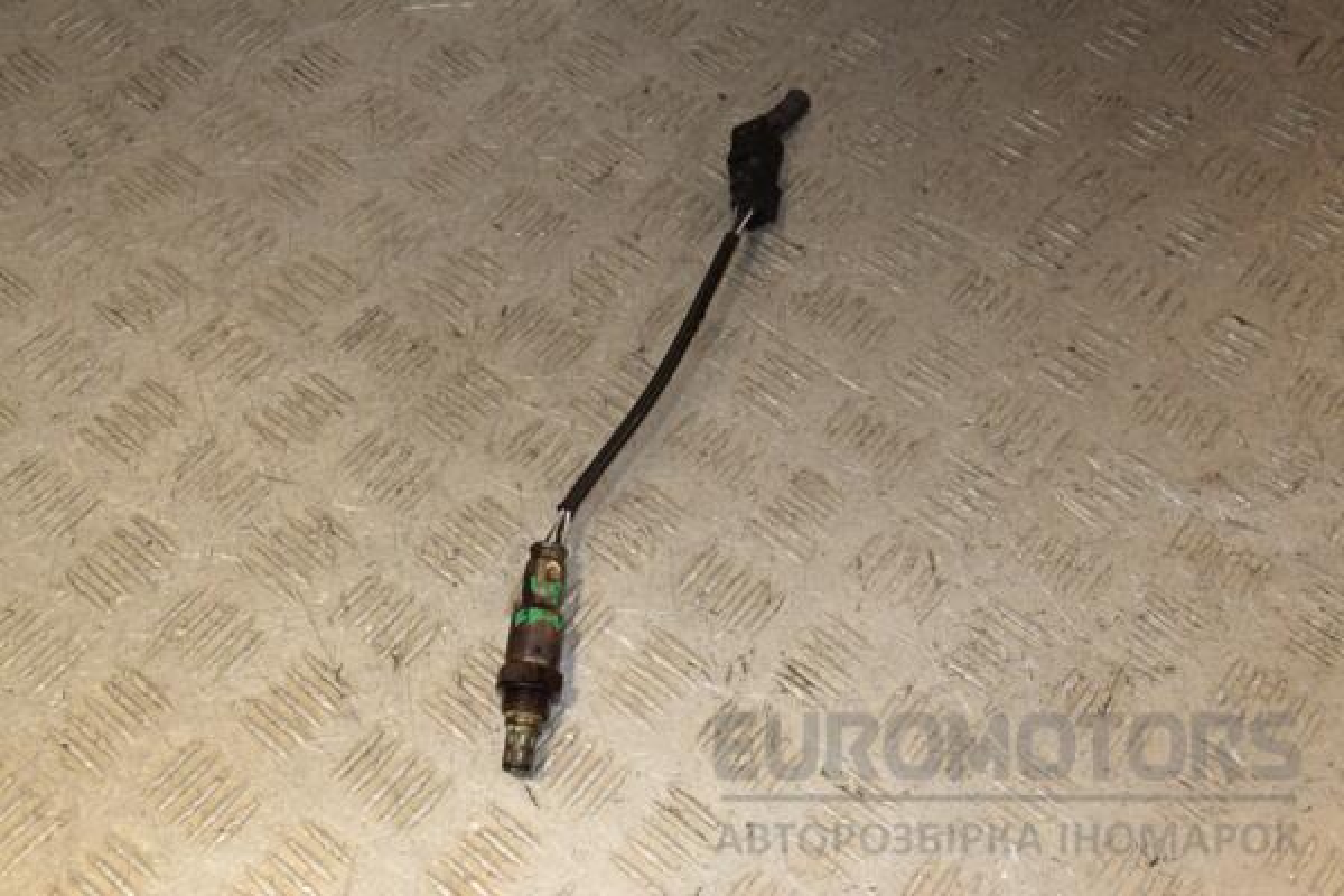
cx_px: 672
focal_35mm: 45
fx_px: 1680
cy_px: 448
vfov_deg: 29.9
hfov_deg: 43.6
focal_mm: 30
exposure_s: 1/200
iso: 800
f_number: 9
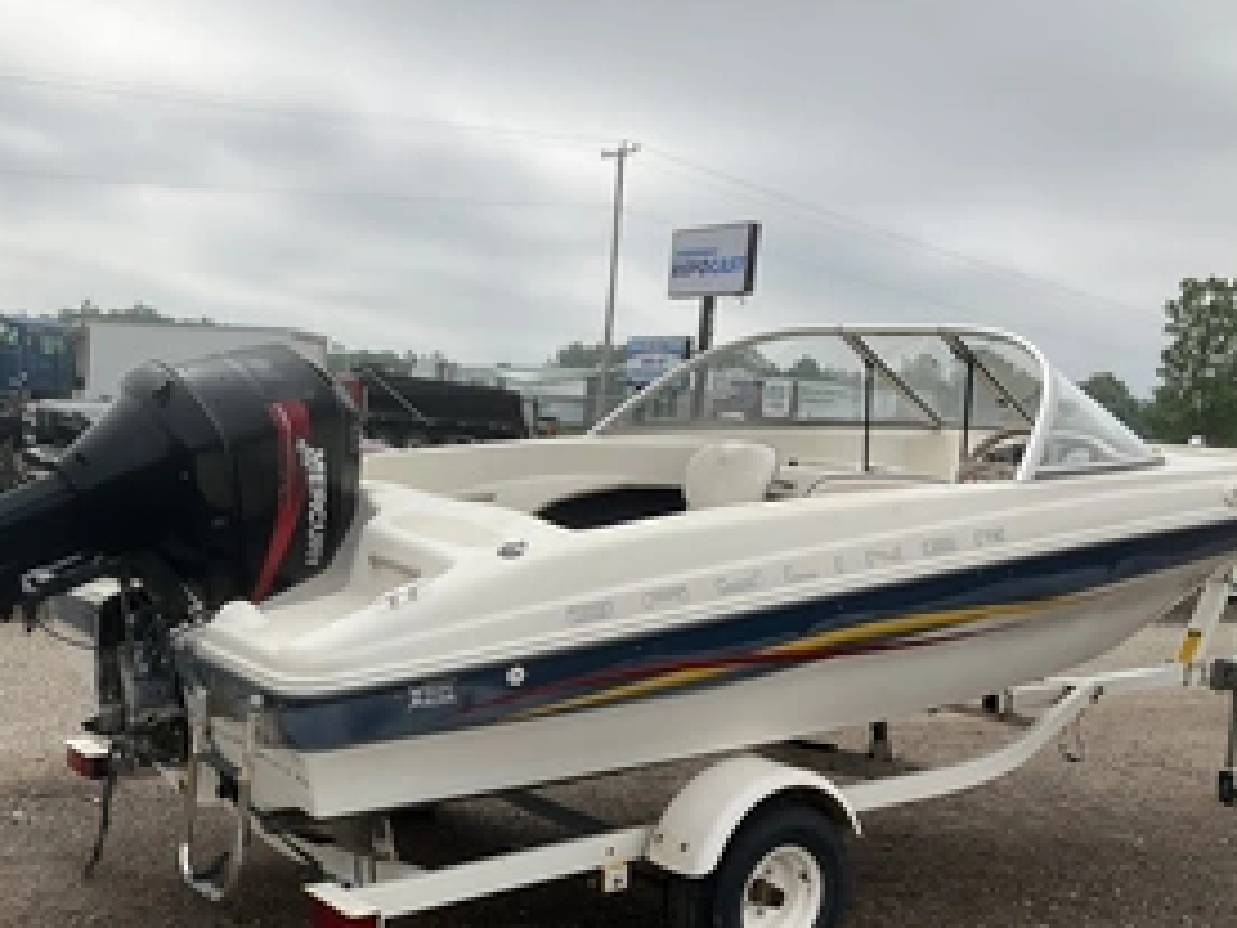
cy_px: 641
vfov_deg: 33.9
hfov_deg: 44.5
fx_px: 1501
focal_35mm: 42
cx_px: 475
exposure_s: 1/2427
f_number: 1.8
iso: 25
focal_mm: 3
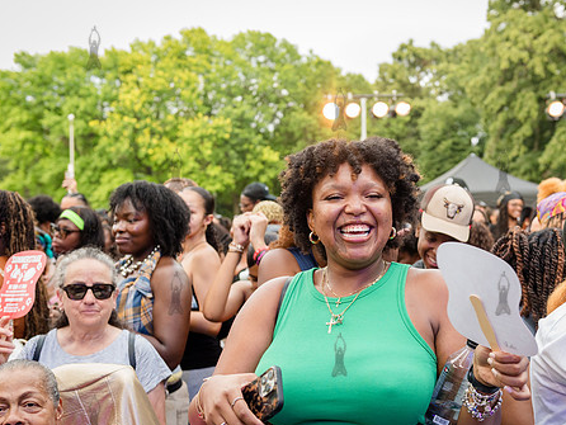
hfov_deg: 37.3
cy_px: 232
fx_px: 834
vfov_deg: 28.6
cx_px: 339
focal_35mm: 51
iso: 1000
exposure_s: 1/400
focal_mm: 40
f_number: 3.5
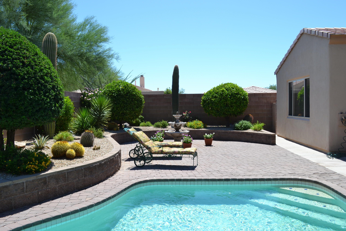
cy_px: 116
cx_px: 173
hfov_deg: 61.9
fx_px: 288
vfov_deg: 43.6
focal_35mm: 30
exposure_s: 1/200
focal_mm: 20
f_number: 7.1
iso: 100
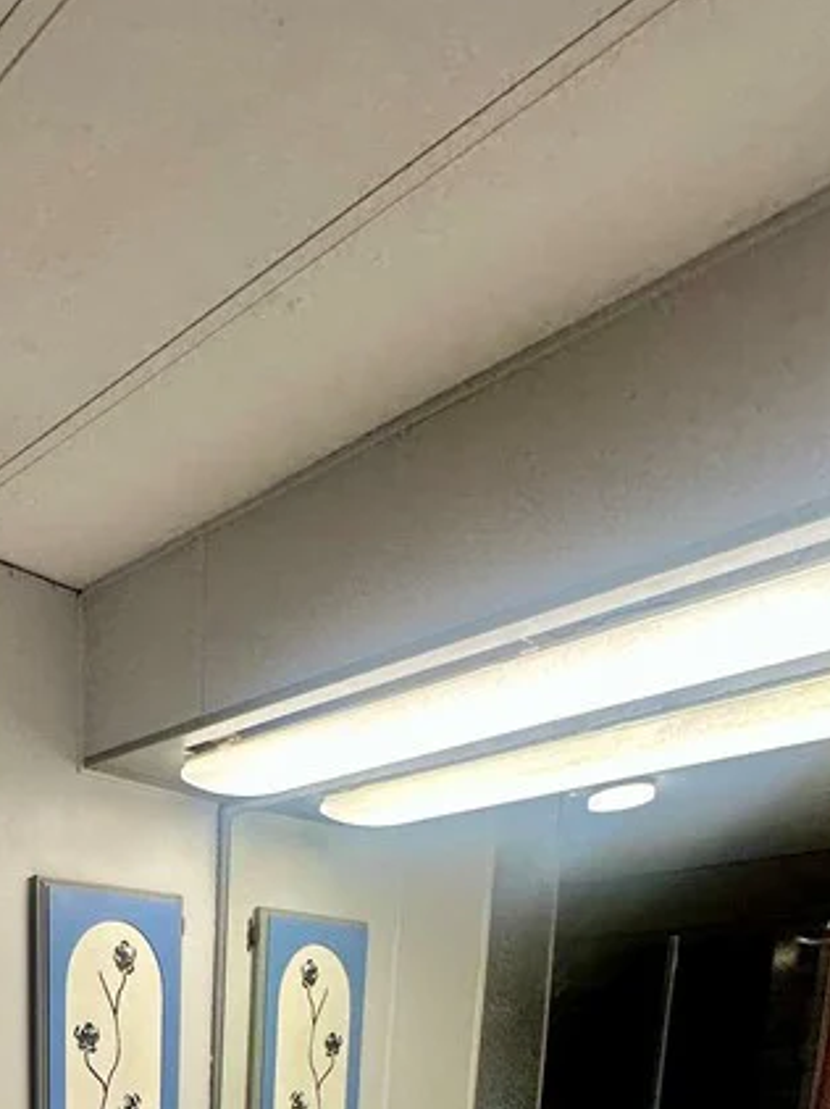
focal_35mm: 34
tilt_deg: -10.4
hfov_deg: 37.6
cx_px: 13
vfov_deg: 40.5
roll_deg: -0.8
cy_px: 1288
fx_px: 1088
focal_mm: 2.22
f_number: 2.2
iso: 80
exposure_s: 1/120
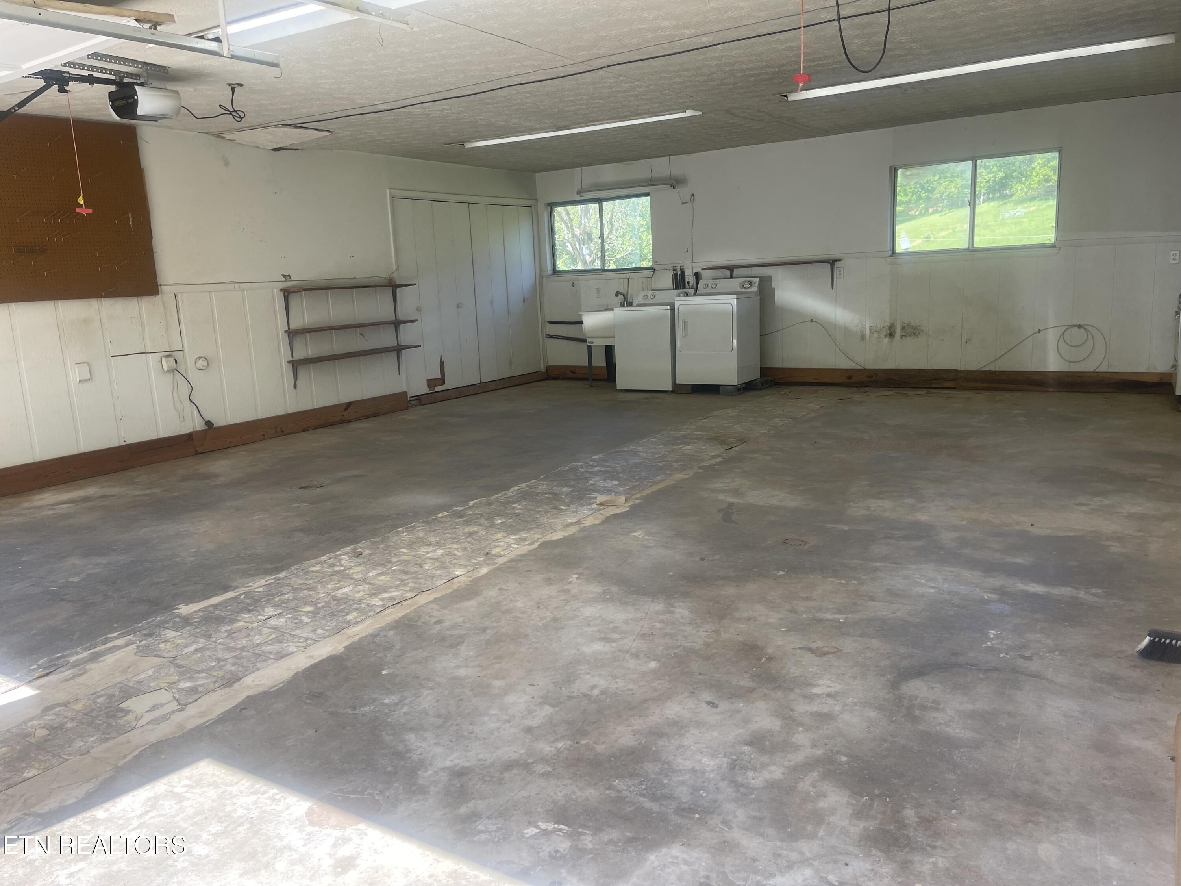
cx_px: 590
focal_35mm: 25
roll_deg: +2.6
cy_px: 443
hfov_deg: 69.4
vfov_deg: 54.9
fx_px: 853
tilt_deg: -11.5
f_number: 1.6
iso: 32
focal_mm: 5.1
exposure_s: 1/279
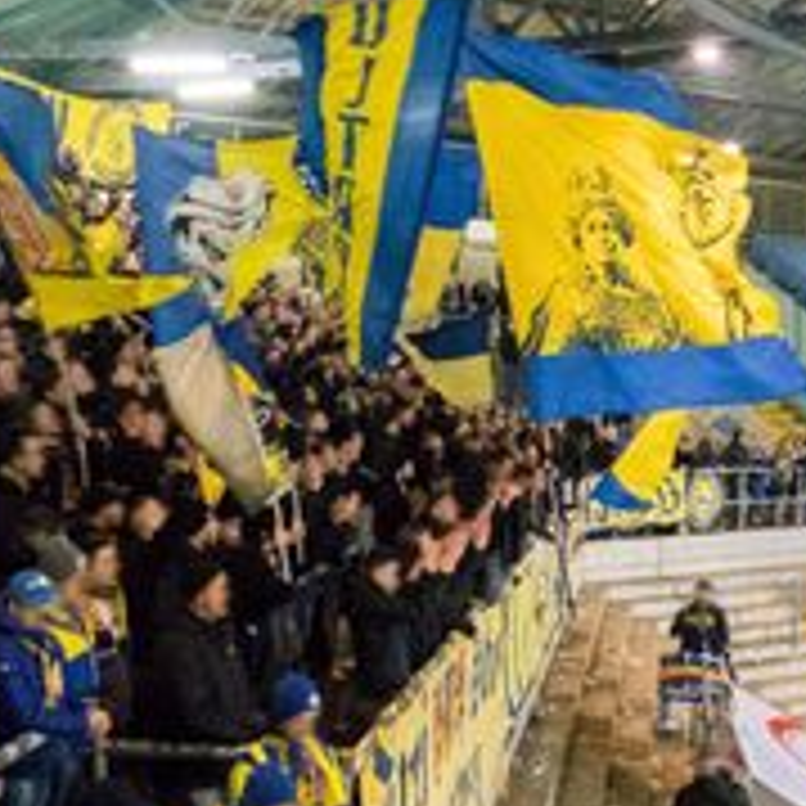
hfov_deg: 26.4
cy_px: 491
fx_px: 1712
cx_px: 500
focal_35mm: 65
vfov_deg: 26.4
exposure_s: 1/125
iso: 4000
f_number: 2.4
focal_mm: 8.8
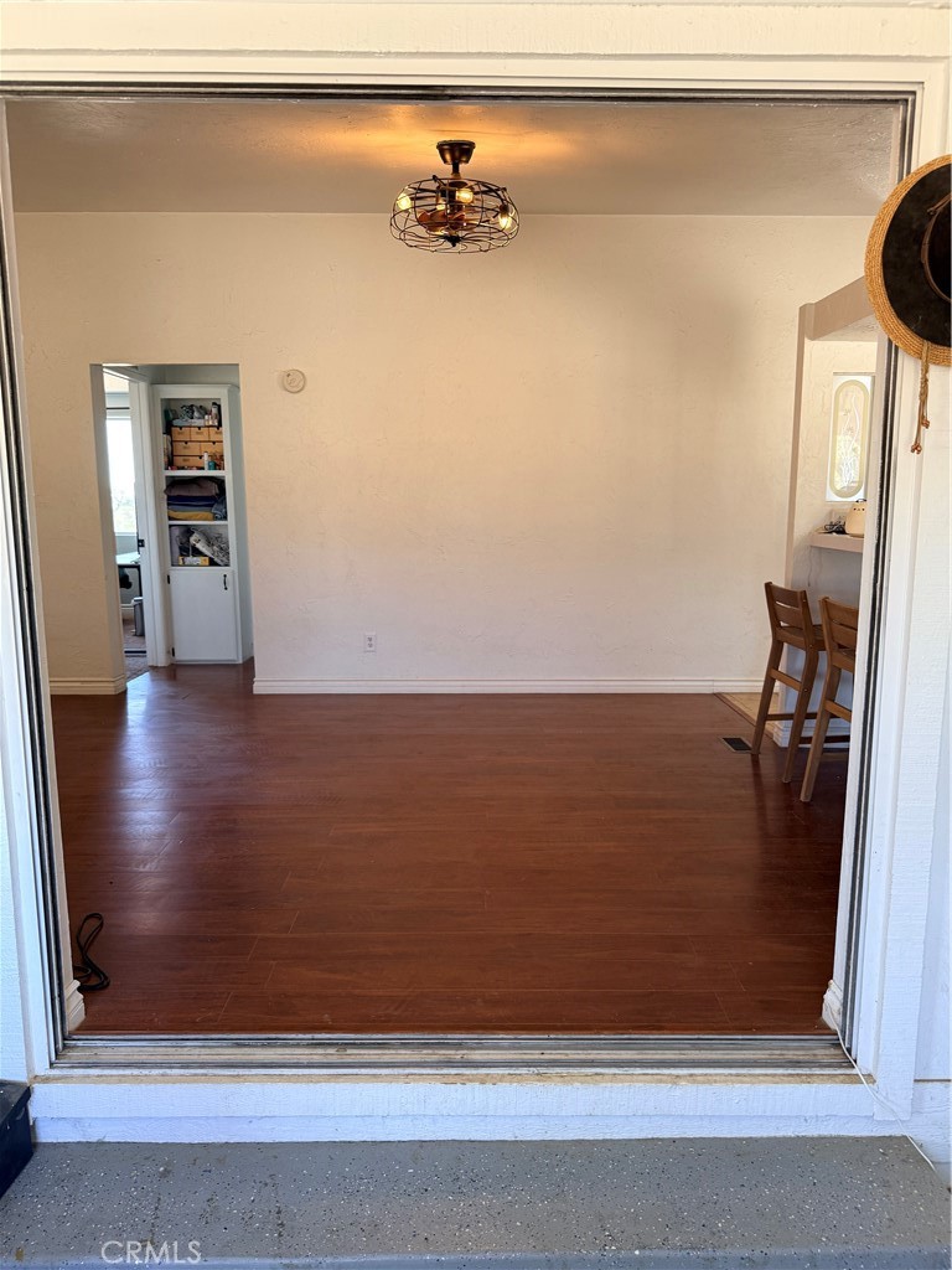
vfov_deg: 71.6
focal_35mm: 24
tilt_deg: -8.2
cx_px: 476
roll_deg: -0.3
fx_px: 880
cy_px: 635
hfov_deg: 56.8
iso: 125
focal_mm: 6.76
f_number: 1.78
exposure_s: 1/120
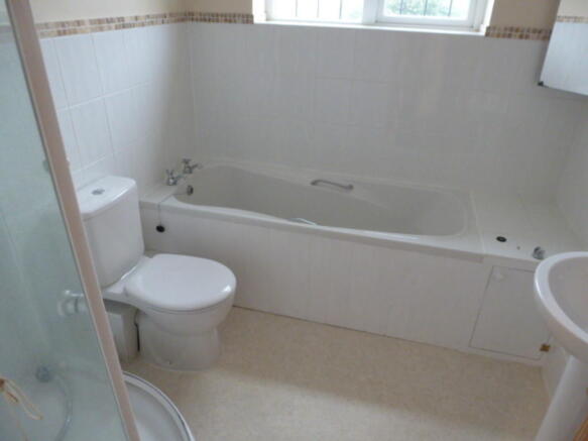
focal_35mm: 24
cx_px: 294
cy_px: 220
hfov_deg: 71.6
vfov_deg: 56.8
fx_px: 408
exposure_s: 1/15
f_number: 3.3
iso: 640
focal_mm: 4.3
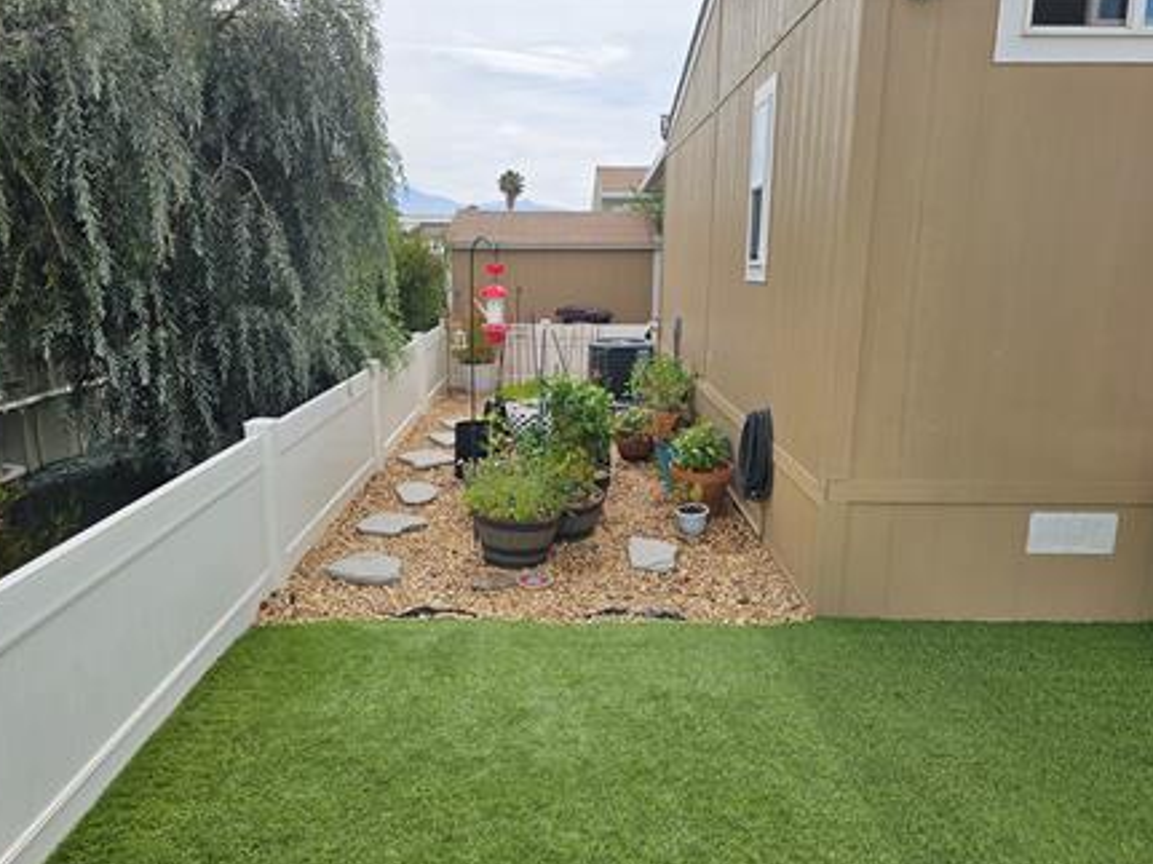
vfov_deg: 56.8
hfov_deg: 71.6
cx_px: 562
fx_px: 799
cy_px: 437
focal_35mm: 24
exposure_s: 1/997
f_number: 1.7
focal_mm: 6.3
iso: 12
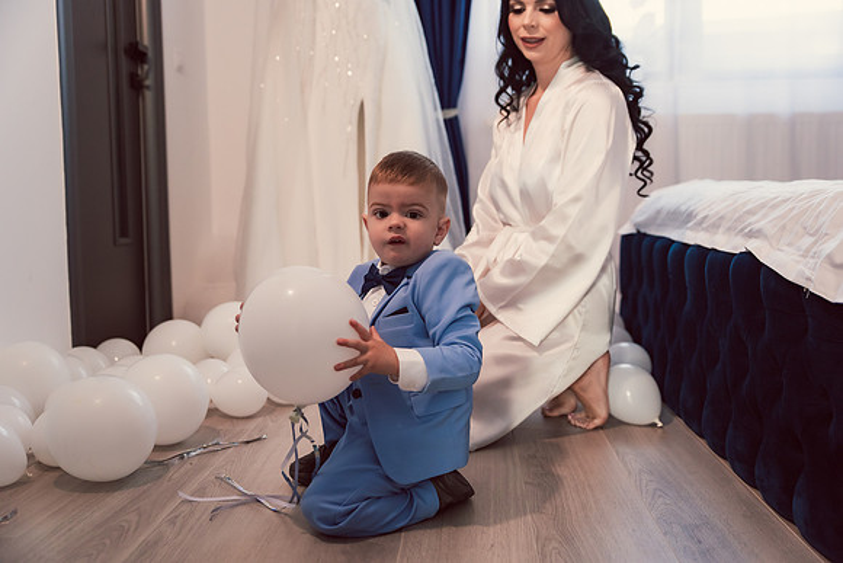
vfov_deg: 36.9
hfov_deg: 53.1
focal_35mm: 36
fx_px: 843
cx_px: 422
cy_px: 282
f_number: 2.8
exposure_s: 1/200
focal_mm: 36
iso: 800
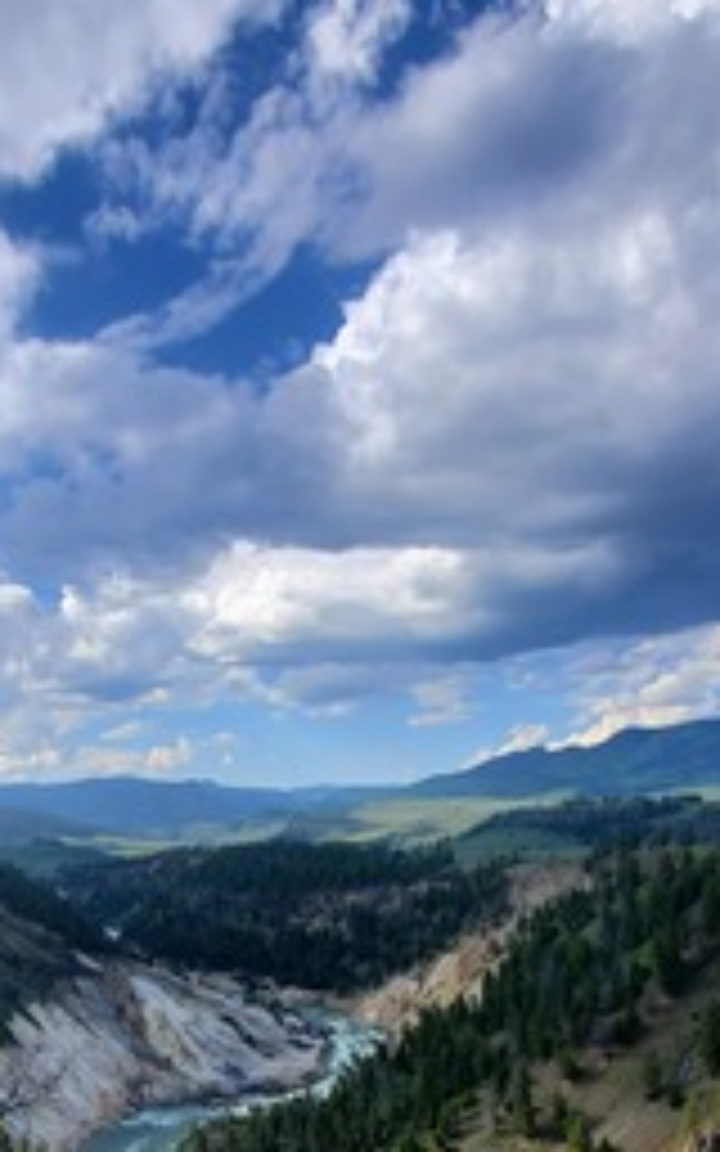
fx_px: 879
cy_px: 994
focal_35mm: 28
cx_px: 252
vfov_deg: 58.7
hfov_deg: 44.0
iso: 50
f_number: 2.2
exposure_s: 1/1208
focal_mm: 1.8
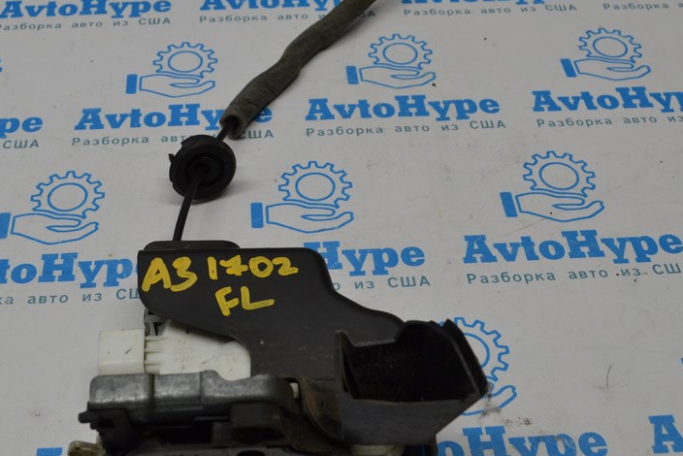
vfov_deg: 28.1
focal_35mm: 48
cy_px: 212
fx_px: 911
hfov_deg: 40.9
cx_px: 271
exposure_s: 1/125
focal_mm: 22
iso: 320
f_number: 5.6
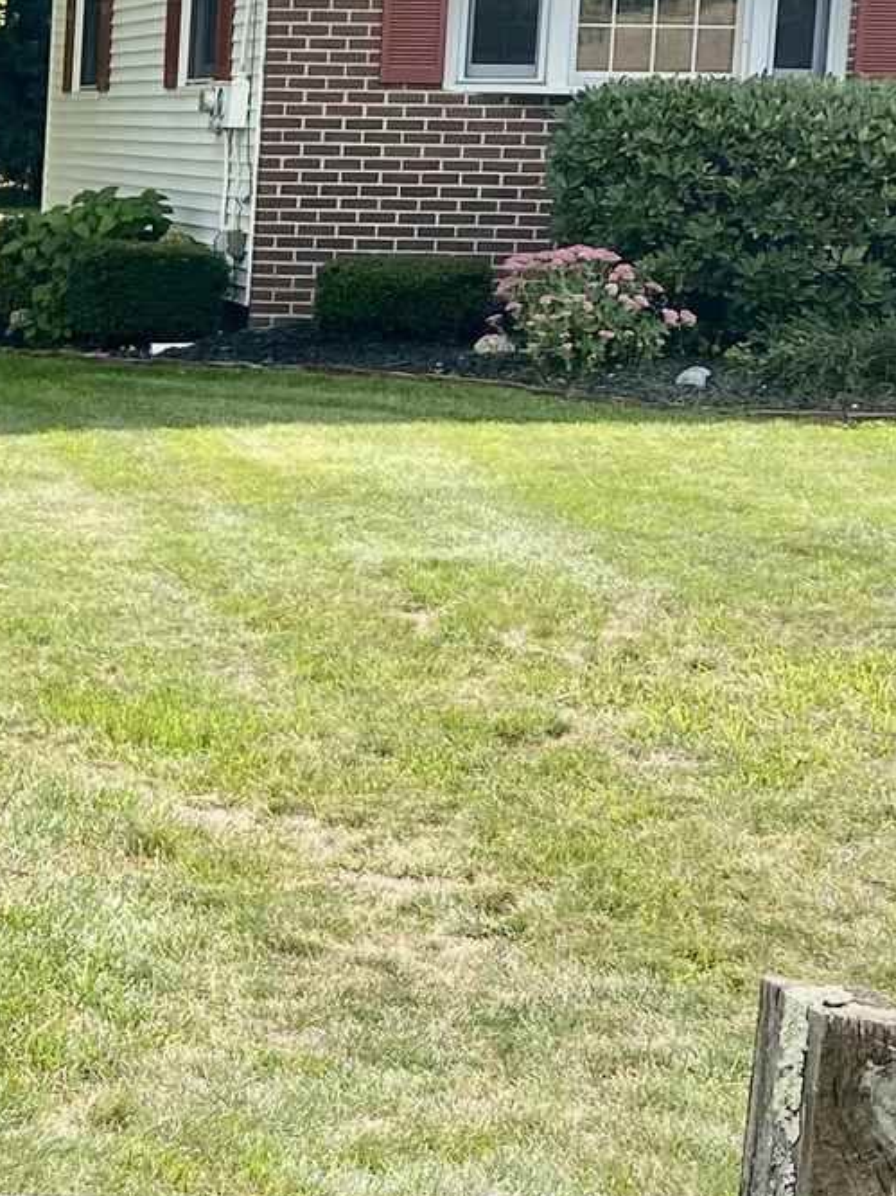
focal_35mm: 90
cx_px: -623
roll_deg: -0.2
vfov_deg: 21.7
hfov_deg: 14.7
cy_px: 474
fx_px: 3108
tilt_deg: -6.1
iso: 32
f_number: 1.8
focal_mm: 4.25
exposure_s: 1/957
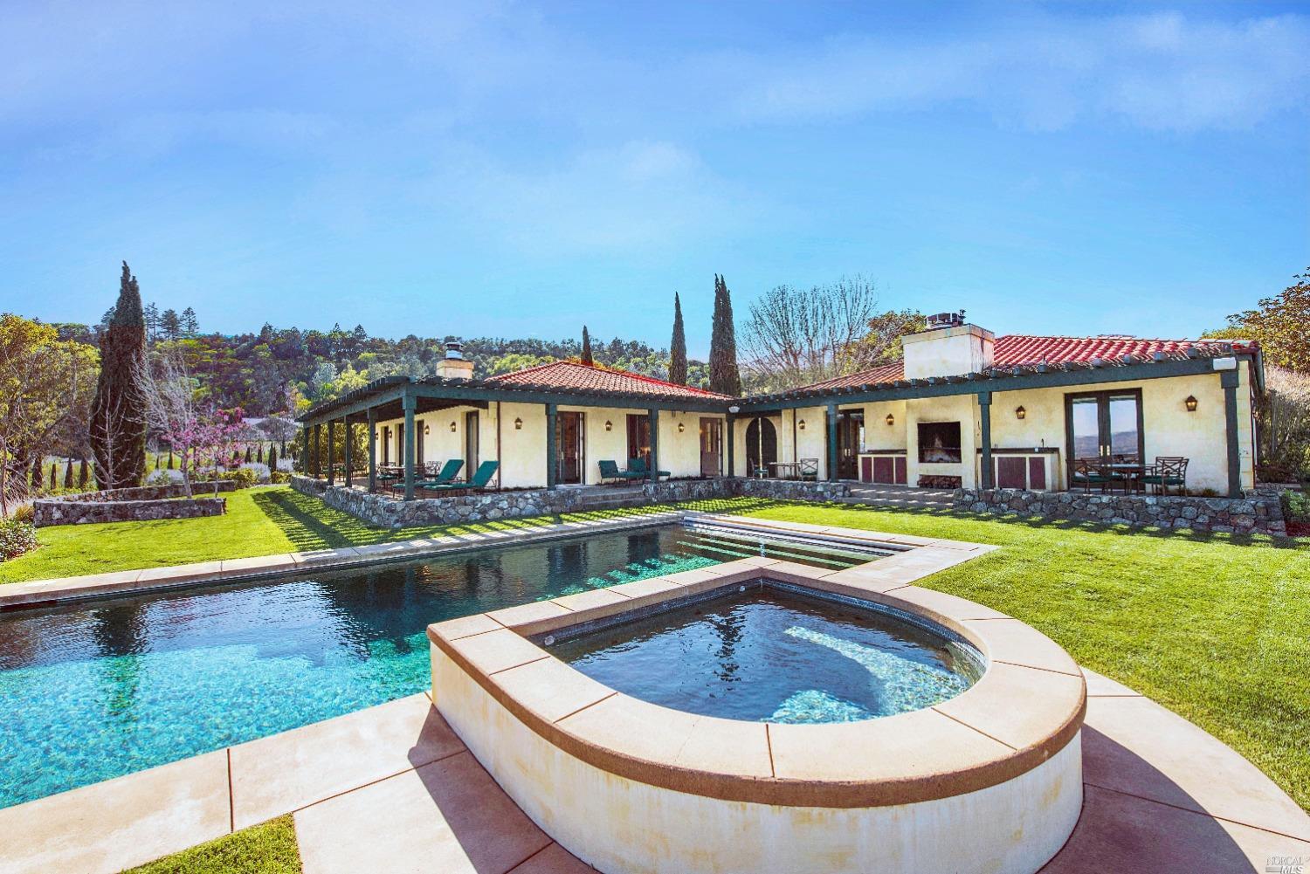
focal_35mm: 14
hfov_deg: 104.2
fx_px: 510
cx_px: 655
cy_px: 437
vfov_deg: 81.2
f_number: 11
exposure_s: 1/500
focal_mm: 14
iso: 250
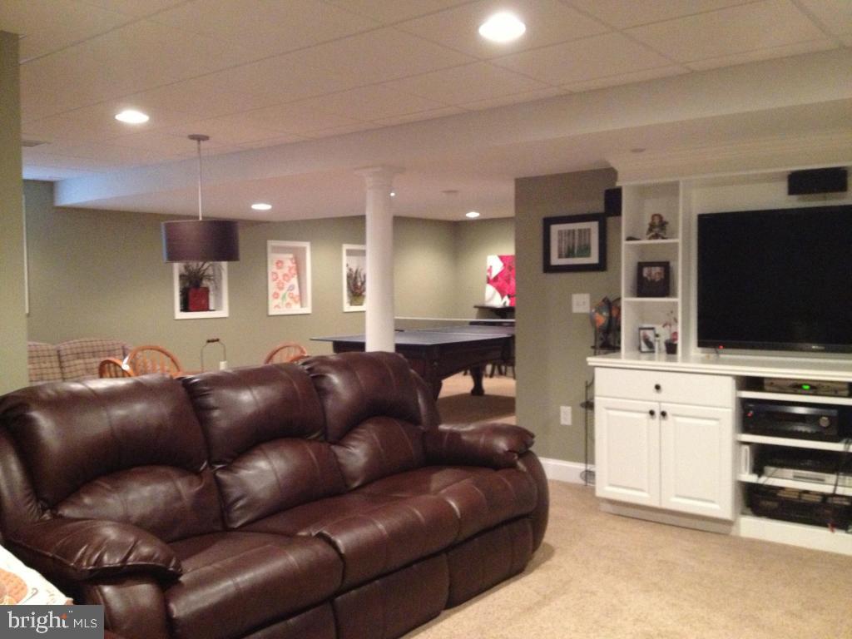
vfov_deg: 40.7
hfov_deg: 52.6
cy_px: 320
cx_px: 426
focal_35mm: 35
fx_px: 861
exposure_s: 1/15
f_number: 2.4
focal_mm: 4.28
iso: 500
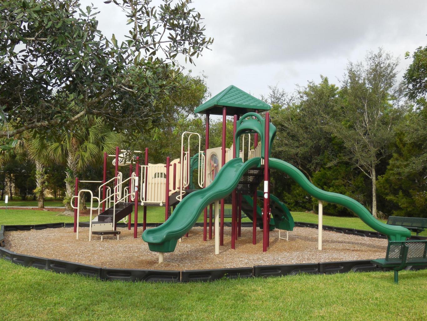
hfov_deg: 41.2
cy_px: 160
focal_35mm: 46
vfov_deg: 31.5
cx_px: 214
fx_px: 567
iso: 125
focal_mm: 8.2
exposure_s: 1/640
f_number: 3.8
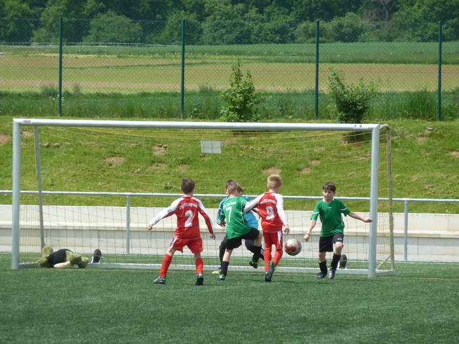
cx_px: 230
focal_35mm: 300
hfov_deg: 6.6
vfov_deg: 5.0
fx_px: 3978
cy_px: 172
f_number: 4.9
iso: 160
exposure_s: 1/640
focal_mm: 49.2
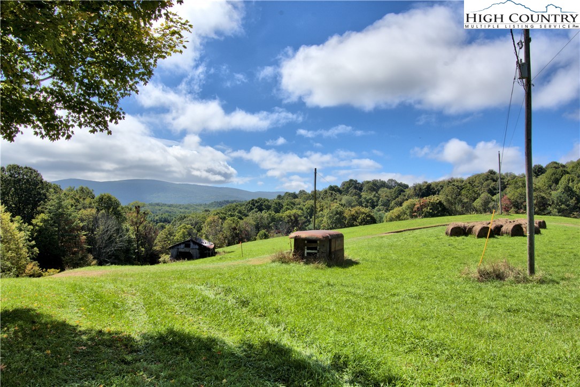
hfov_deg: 67.4
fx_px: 435
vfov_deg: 48.0
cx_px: 290
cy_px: 194
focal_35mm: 27
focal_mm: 18
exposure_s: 1/250
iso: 100
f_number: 11
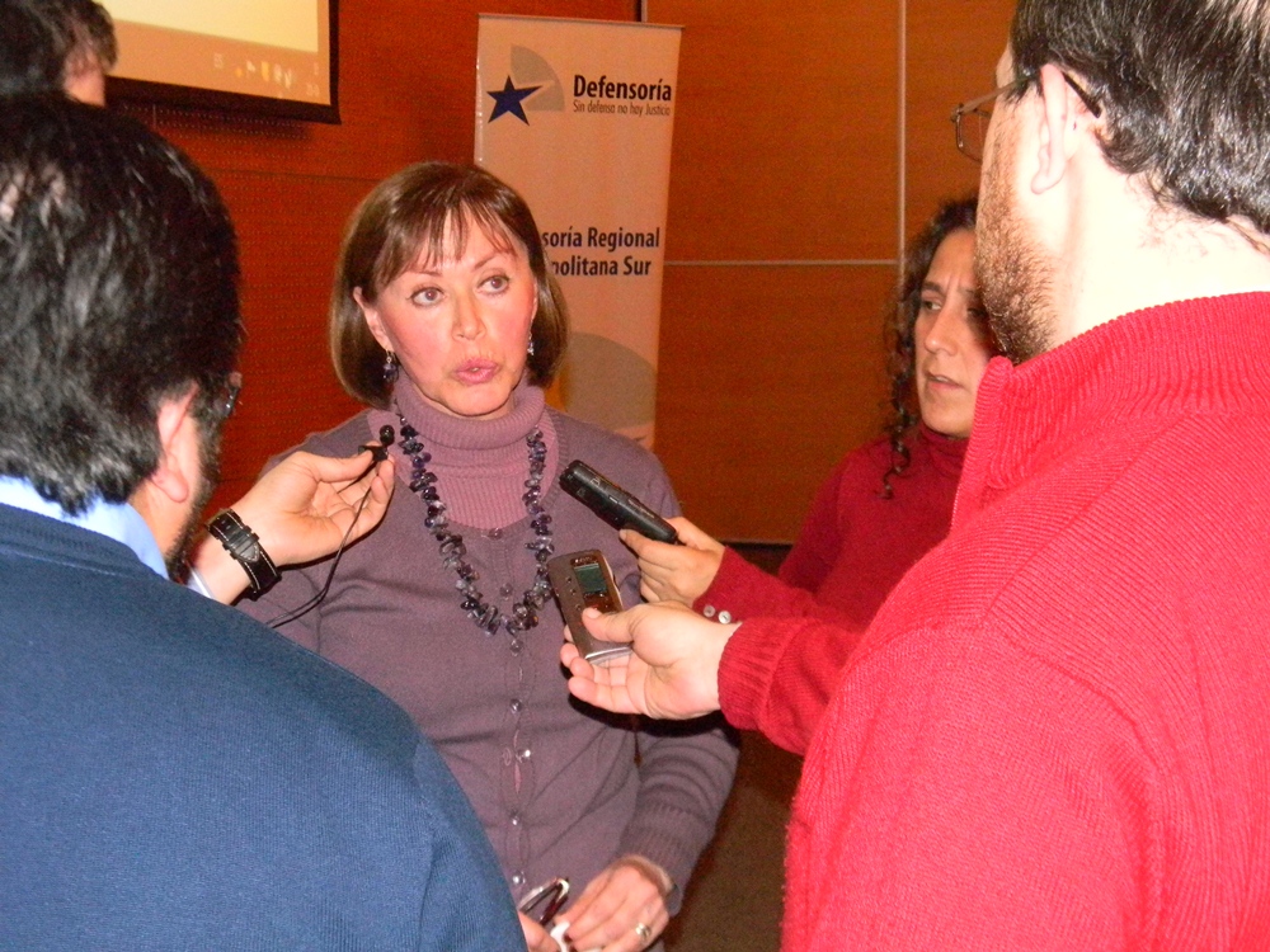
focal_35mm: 56
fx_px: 2055
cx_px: 635
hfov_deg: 34.3
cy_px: 476
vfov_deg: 26.1
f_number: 4.1
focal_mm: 10.1
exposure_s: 1/30
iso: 800
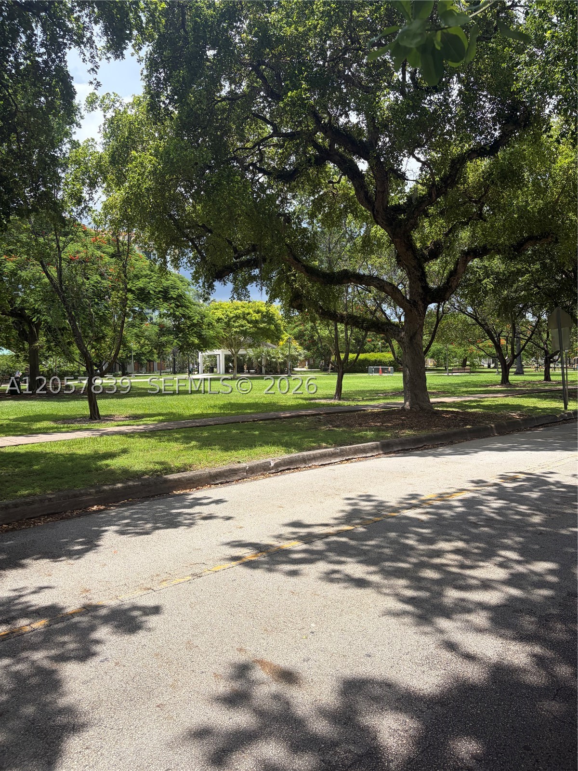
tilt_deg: +0.4
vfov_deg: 67.3
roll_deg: +0.9
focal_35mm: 26
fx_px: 579
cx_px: 289
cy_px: 386
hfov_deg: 53.1
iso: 50
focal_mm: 5.96
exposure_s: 1/1848
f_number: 1.6
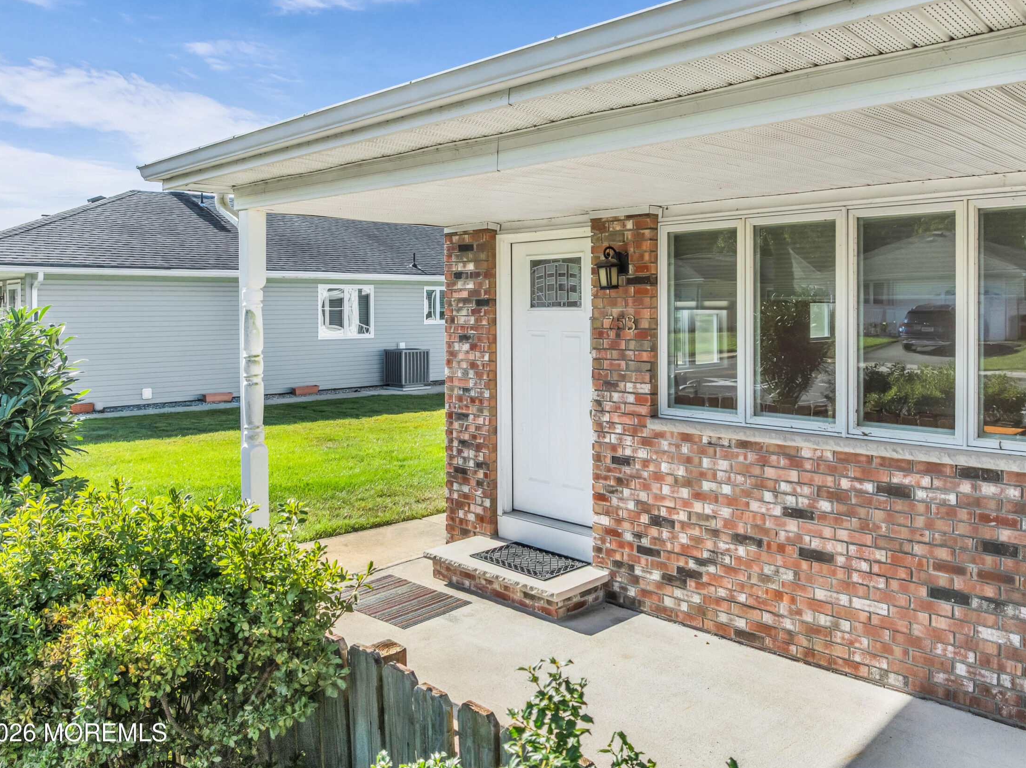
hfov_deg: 63.4
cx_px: 559
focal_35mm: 28
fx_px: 829
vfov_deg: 49.5
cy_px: 325
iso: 250
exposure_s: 1/500
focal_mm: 12.29
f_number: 2.8
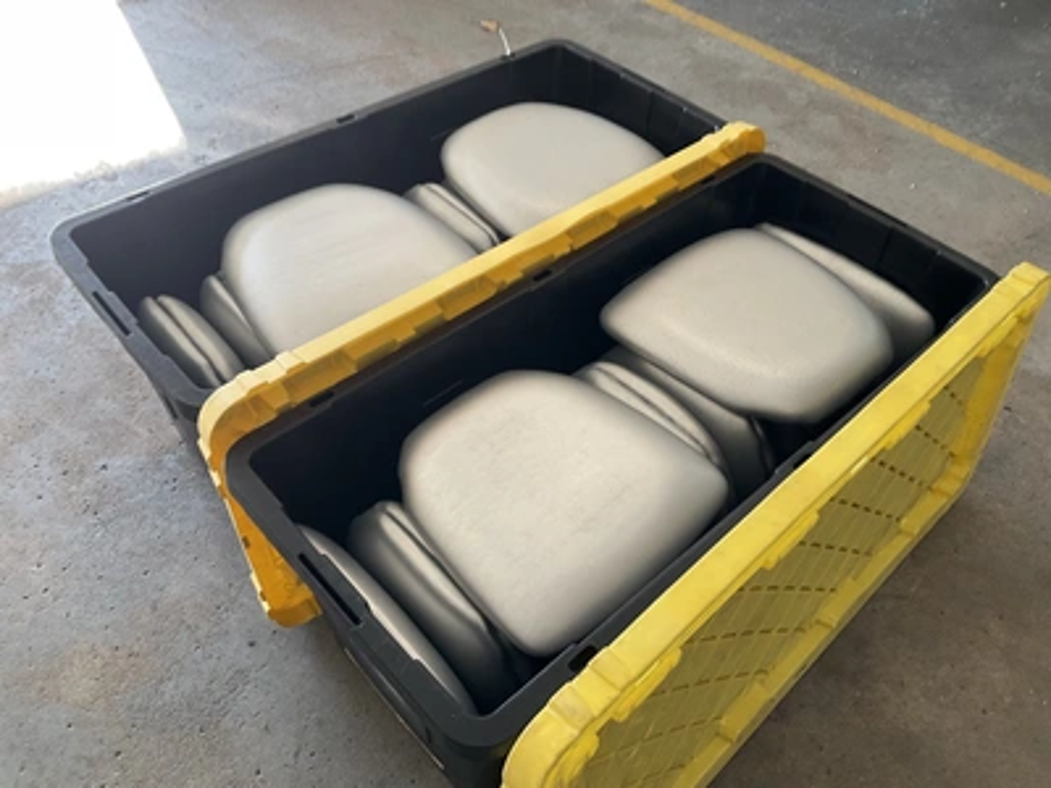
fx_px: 880
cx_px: 526
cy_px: 394
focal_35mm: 29
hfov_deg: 61.7
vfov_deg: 48.2
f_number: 1.8
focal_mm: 3
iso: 40
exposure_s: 1/60
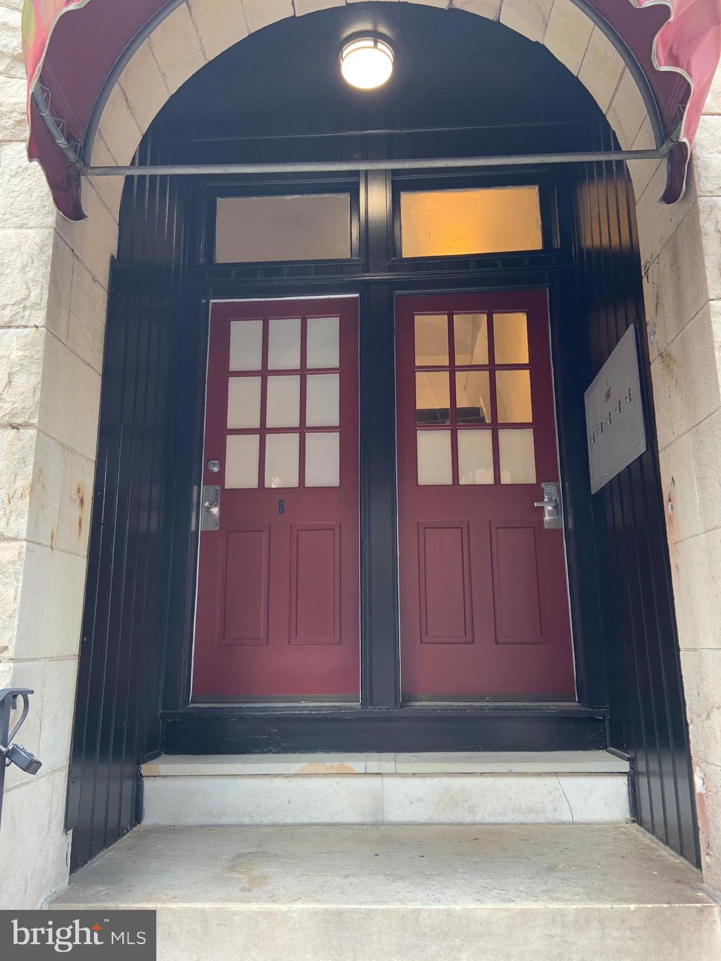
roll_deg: +0.5
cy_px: 480
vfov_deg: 67.3
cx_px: 360
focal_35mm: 26
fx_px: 722
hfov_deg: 53.1
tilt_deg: +14.2
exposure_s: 1/60
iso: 50
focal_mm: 4.25
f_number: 1.8
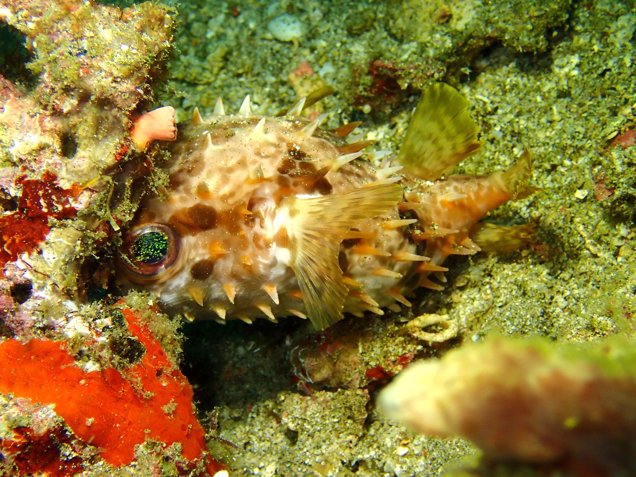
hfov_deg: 36.2
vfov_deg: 27.5
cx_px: 318
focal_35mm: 53
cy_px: 238
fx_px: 974
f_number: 4.5
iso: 200
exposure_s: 1/160
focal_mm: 9.61
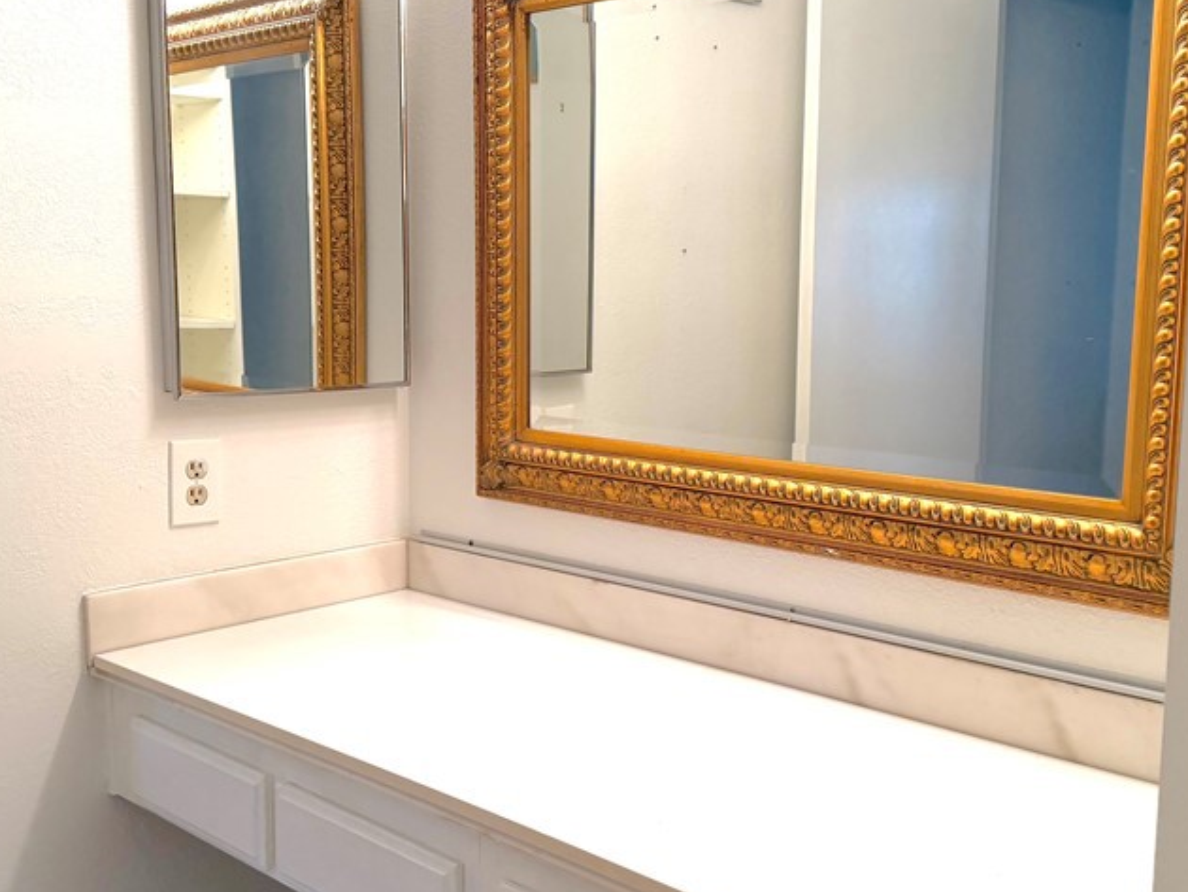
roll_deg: -1.0
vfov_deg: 36.8
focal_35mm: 39
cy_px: 456
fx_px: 1339
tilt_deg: -7.5
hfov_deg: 47.8
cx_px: 611
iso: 200
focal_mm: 6.76
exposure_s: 1/177
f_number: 1.78
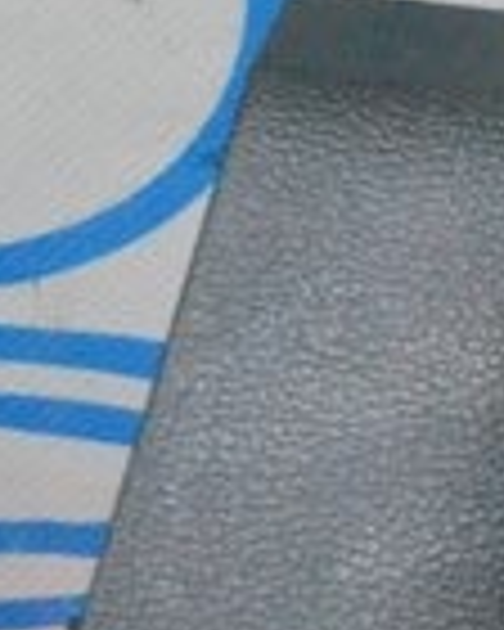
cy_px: 1118
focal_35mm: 361
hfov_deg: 4.3
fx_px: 6739
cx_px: -94
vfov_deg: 5.3
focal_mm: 35
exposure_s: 1/160
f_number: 9
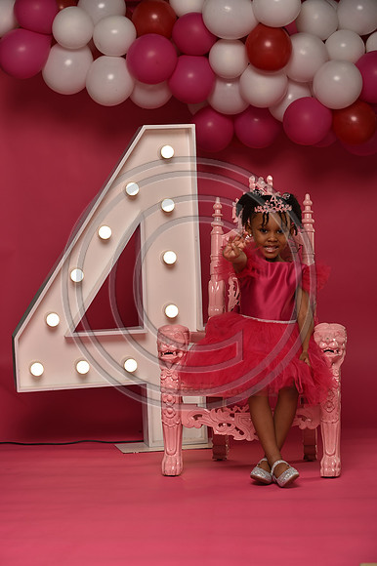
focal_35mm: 78
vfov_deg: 26.0
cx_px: 188
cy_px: 283
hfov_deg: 17.5
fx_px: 1227
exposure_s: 1/160
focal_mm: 78
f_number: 5.6
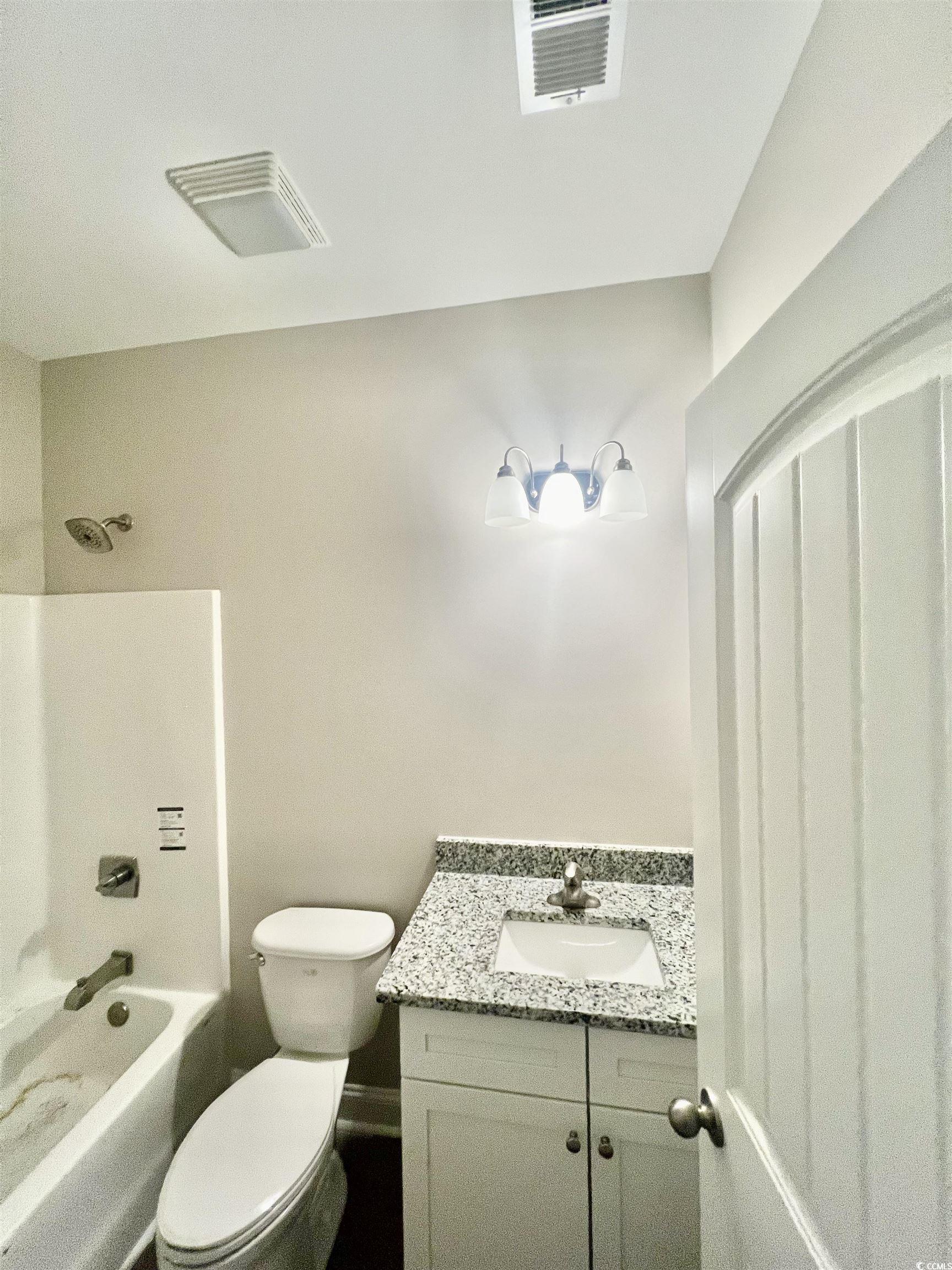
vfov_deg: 106.2
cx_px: 476
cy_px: 635
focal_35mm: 13
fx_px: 477
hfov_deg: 89.9
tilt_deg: -0.5
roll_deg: -0.2
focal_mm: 1.57
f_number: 1.8
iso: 200
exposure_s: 1/120
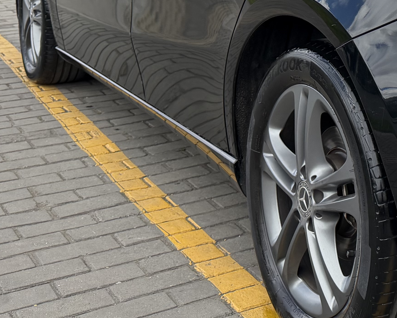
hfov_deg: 22.6
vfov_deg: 18.8
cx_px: 486
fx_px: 905
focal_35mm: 77
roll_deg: -2.4
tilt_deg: -5.7
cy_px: -63
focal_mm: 6.76
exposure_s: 1/3759
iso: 100
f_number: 1.78
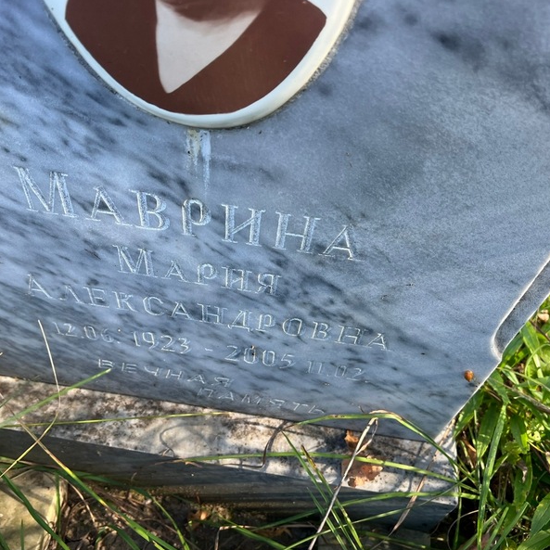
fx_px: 557
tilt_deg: -48.0
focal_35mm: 31
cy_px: 275
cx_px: 266
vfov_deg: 52.5
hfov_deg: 52.5
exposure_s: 1/290
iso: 40
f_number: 1.5
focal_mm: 5.7
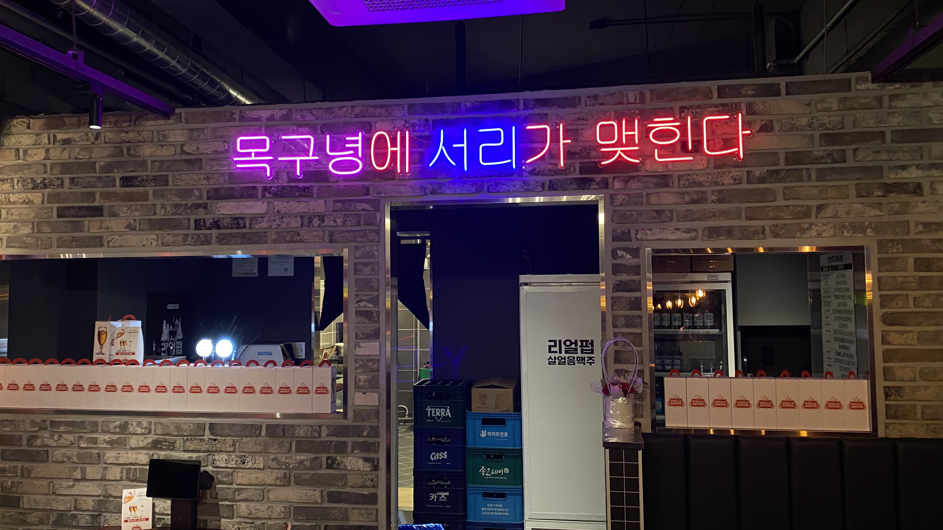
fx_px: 775
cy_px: 267
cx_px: 449
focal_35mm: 31
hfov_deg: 62.6
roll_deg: -0.7
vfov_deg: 37.8
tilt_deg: +3.7
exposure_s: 1/59
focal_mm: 4.25
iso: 400
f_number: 1.8
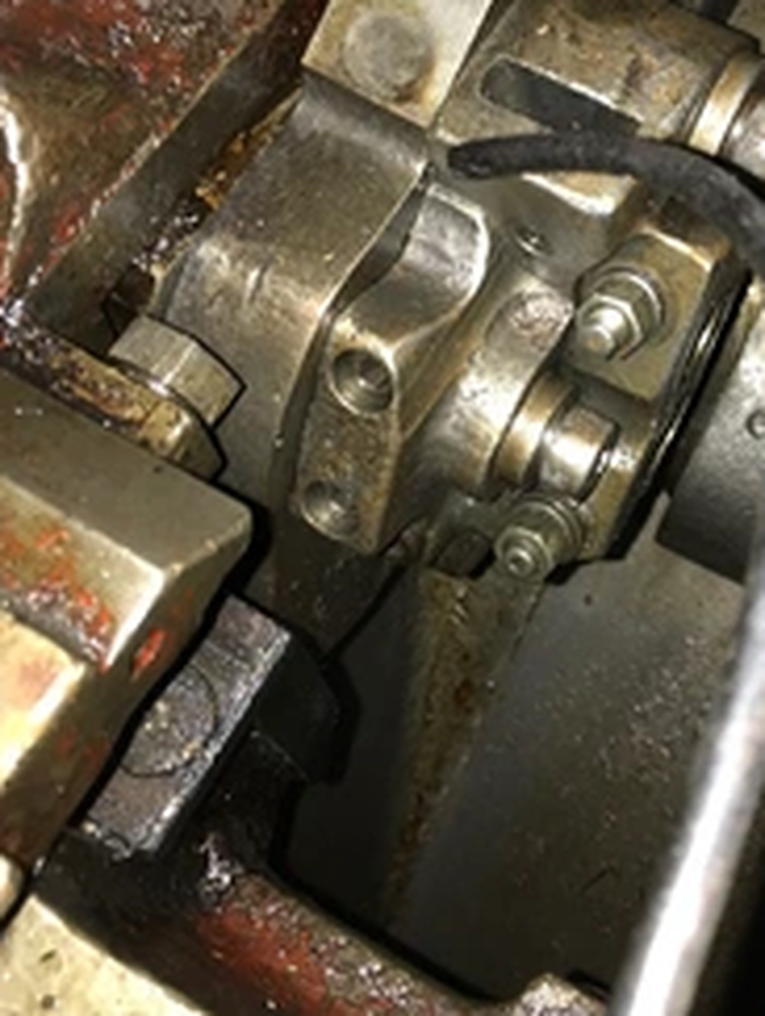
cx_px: 577
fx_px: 1352
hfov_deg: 31.0
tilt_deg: -61.2
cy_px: 297
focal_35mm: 46
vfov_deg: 40.4
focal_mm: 3.99
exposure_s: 1/16
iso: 25
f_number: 1.8
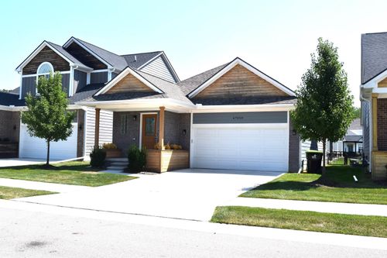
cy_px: 129
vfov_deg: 38.3
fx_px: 371
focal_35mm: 34
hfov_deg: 55.1
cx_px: 194
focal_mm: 23
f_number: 10
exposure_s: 1/400
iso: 200
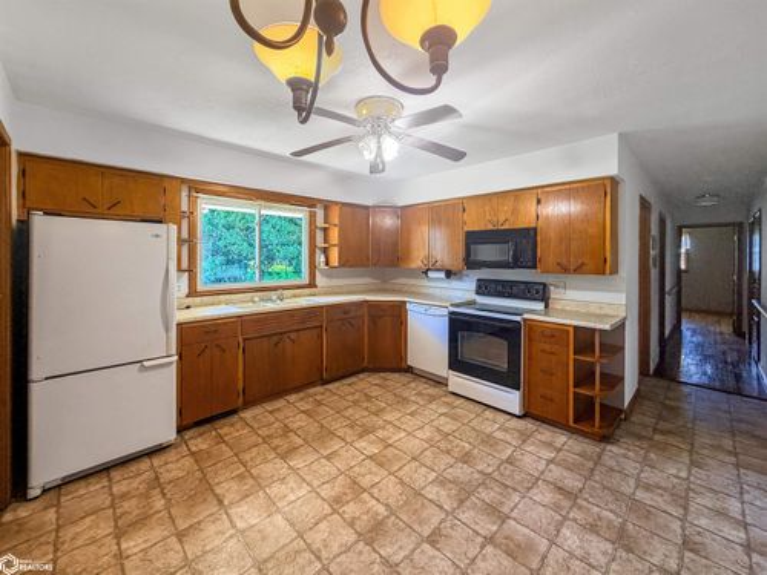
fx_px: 310
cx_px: 384
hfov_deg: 102.1
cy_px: 288
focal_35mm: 14
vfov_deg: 85.7
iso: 200
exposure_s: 1/60
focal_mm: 2.22
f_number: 2.2
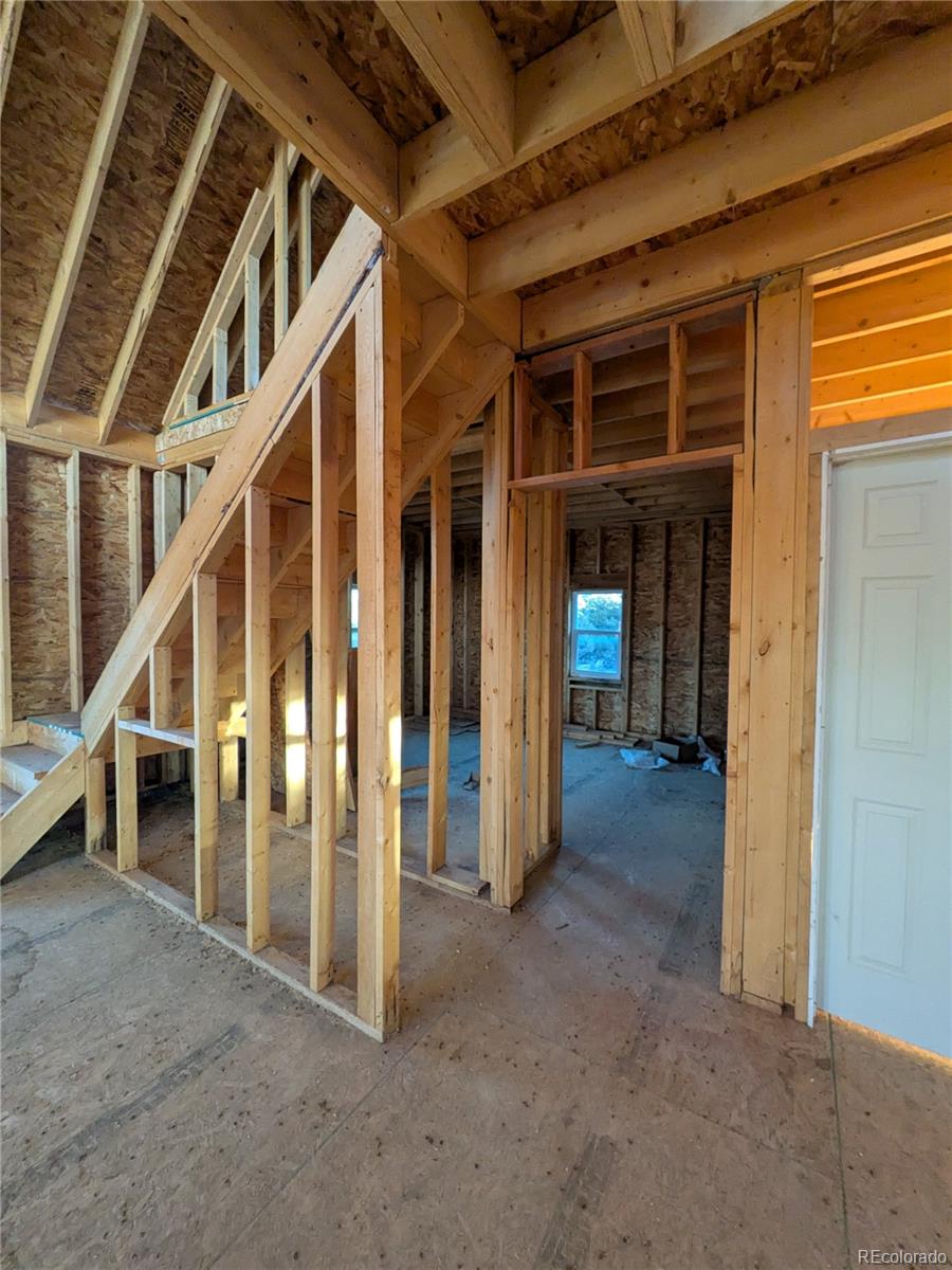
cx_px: 476
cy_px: 635
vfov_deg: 102.1
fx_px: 513
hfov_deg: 85.7
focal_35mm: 14
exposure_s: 1/100
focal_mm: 1.83
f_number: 2.2
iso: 337
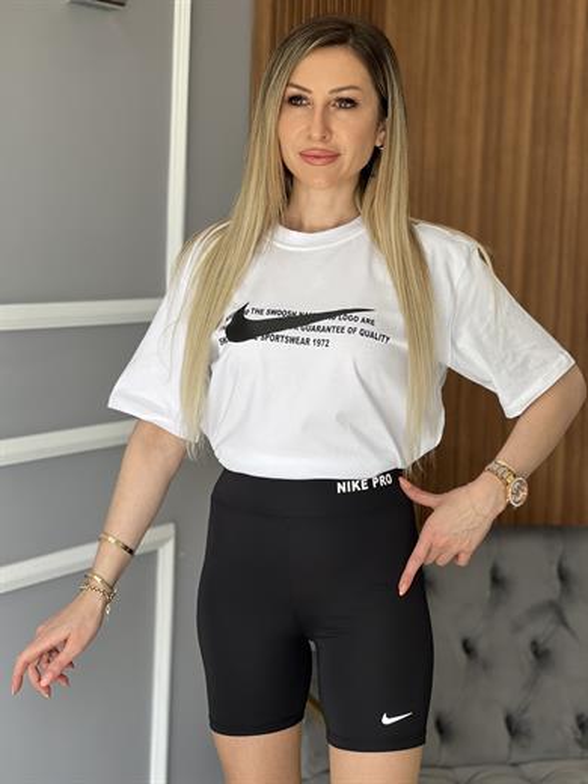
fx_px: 1744
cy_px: 392
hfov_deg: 19.1
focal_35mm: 77
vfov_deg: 25.3
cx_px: 294
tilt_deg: -5.3
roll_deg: -2.5
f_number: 2.8
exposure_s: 1/121
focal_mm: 9
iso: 100
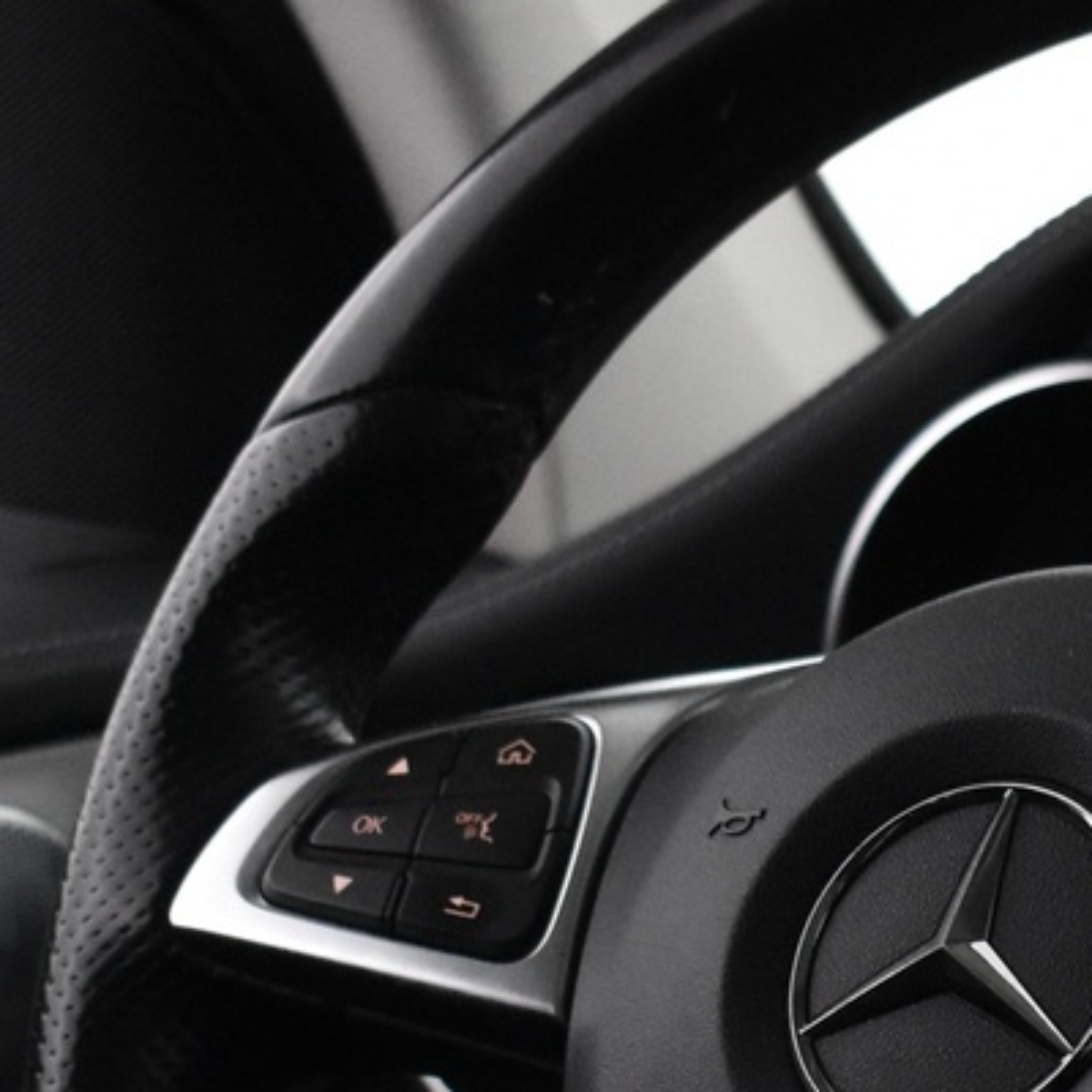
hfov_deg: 11.5
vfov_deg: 11.6
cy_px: 966
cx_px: 1137
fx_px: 5344
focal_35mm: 150
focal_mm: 29
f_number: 4.2
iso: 3200
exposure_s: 1/80
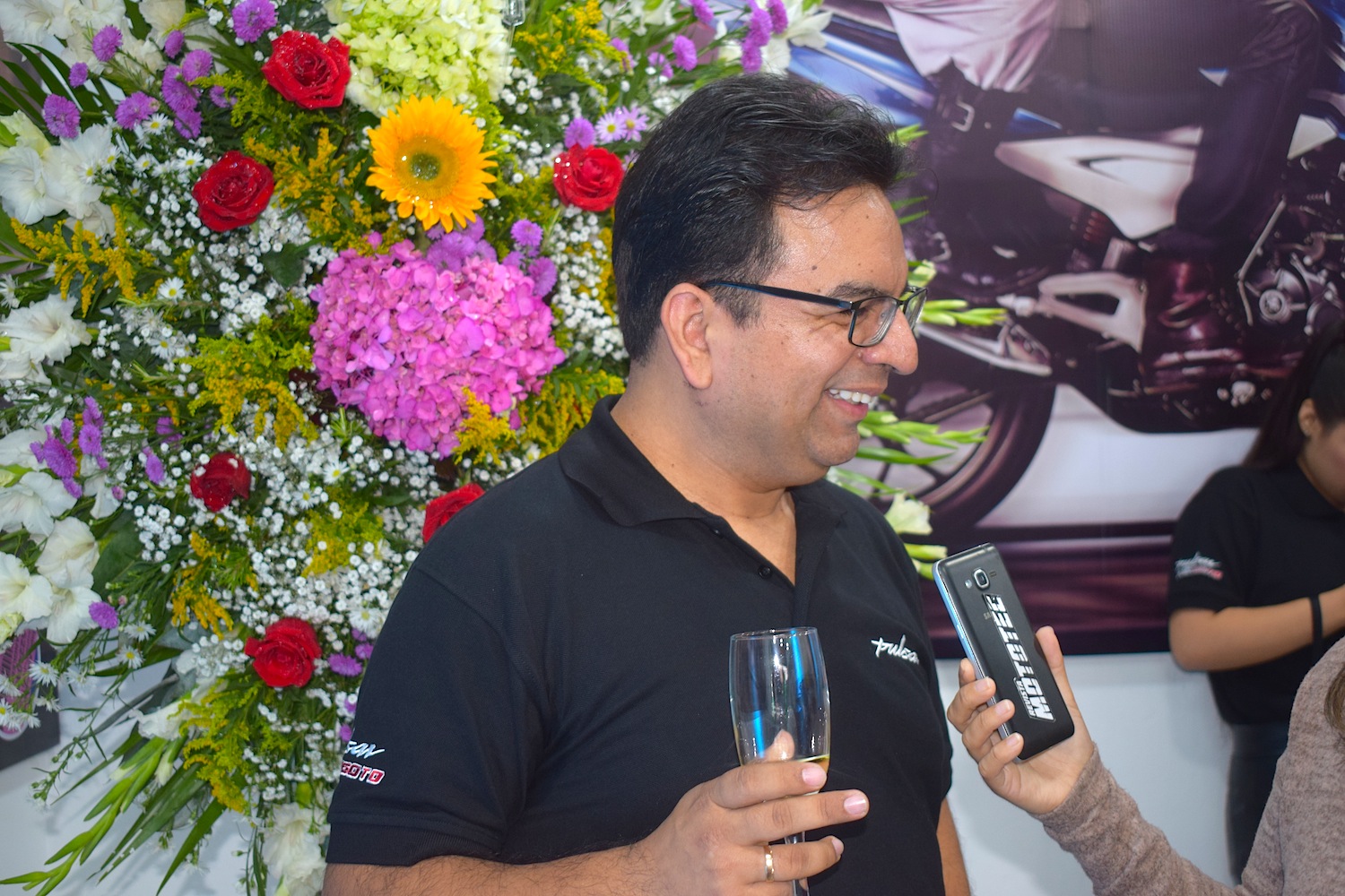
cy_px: 448
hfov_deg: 38.9
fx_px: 1905
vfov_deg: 26.5
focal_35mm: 51
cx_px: 672
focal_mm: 34
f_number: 4.5
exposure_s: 1/80
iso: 800
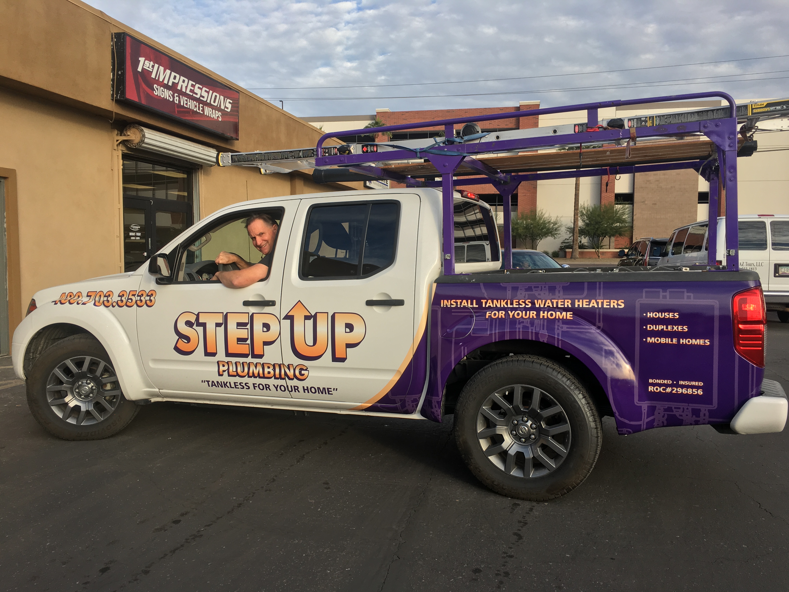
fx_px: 661
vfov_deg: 48.2
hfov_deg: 61.7
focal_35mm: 29
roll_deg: +0.3
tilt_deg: -3.7
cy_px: 296
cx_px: 394
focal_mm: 4.15
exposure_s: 1/610
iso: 25
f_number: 2.2
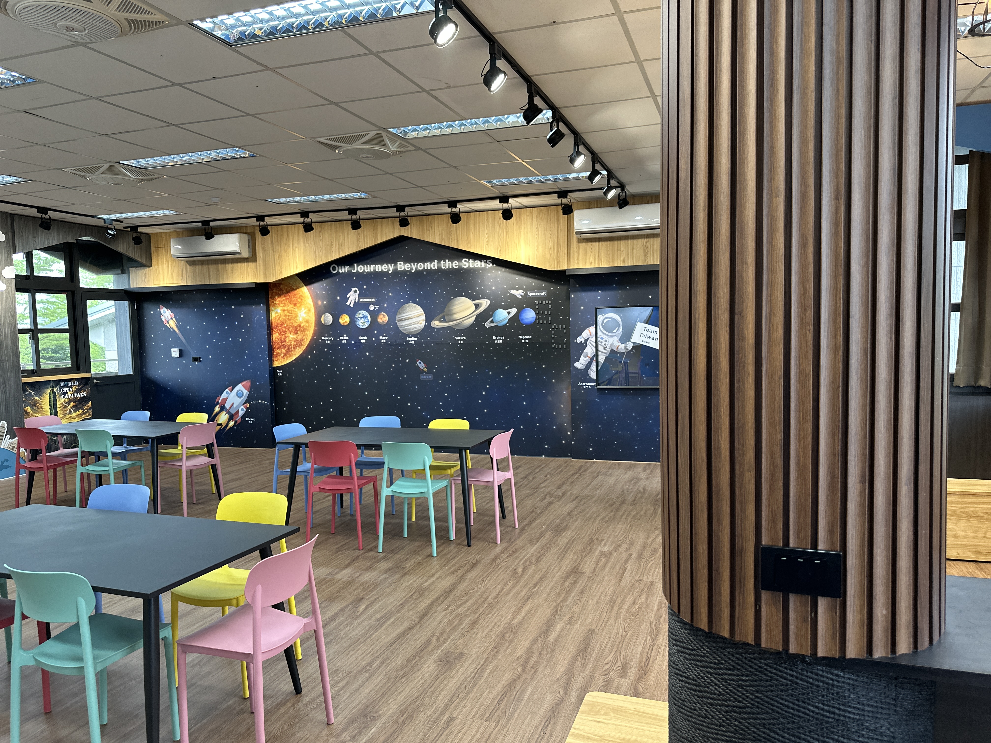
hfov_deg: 71.6
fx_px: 687
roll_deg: +0.6
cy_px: 372
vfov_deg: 56.8
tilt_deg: -3.8
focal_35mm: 24
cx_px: 496
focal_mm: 6.86
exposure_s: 1/120
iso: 200
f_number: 1.78
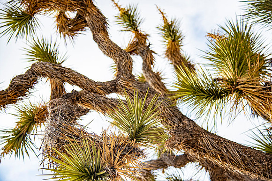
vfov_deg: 24.6
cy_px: 90
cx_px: 136
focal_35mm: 55
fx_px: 416
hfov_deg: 36.2
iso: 100
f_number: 4
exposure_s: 1/1000
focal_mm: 55
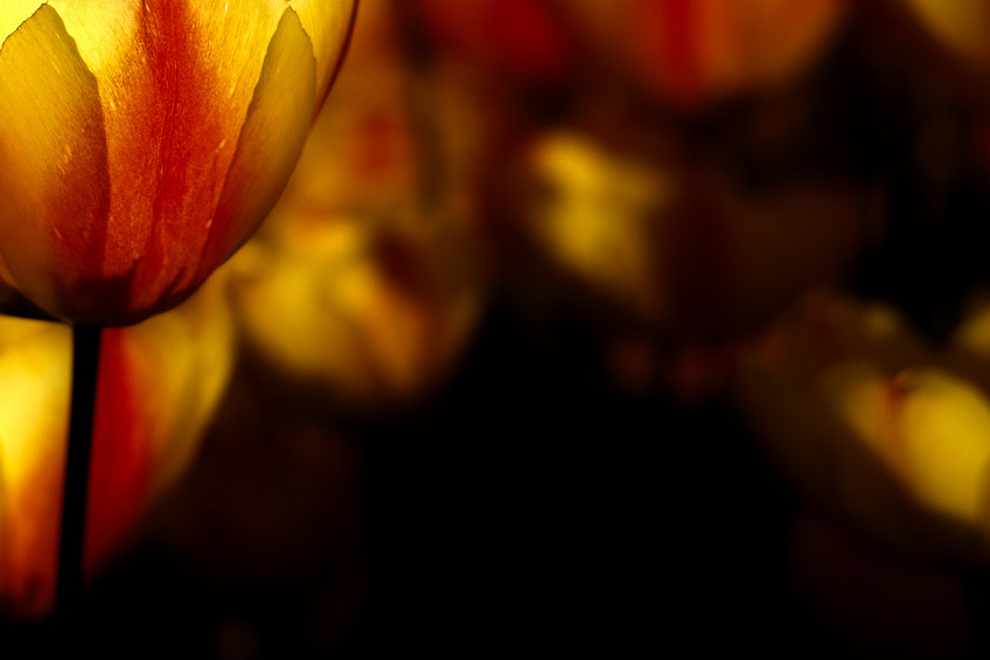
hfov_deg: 20.3
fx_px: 2749
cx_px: 300
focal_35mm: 100
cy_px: 55
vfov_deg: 13.5
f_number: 2.8
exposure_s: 1/2200
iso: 200
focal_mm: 35
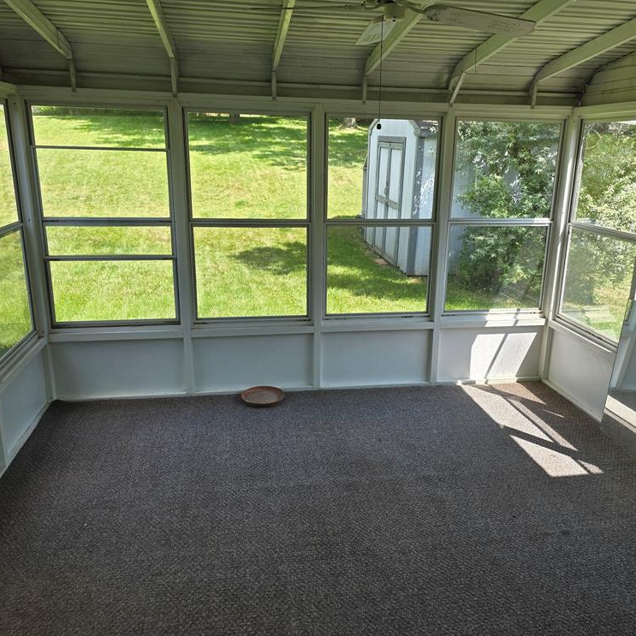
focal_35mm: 28
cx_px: 340
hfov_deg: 57.2
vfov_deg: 57.3
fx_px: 582
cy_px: 318
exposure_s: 1/180
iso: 16
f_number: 1.7
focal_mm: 6.3
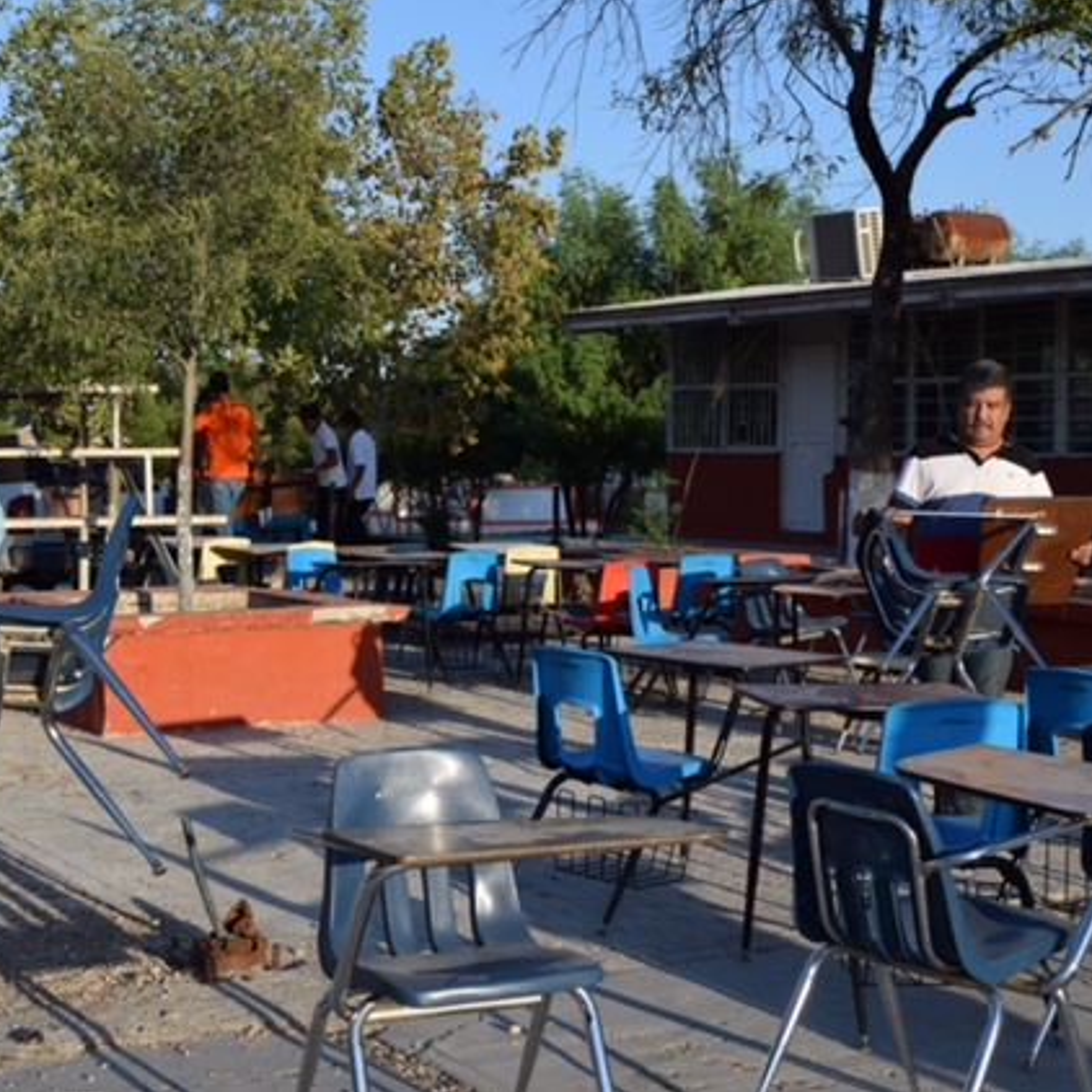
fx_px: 2070
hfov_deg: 29.5
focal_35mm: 58
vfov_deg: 29.6
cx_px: 437
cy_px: 543
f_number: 9
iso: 200
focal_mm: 30
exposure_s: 1/320
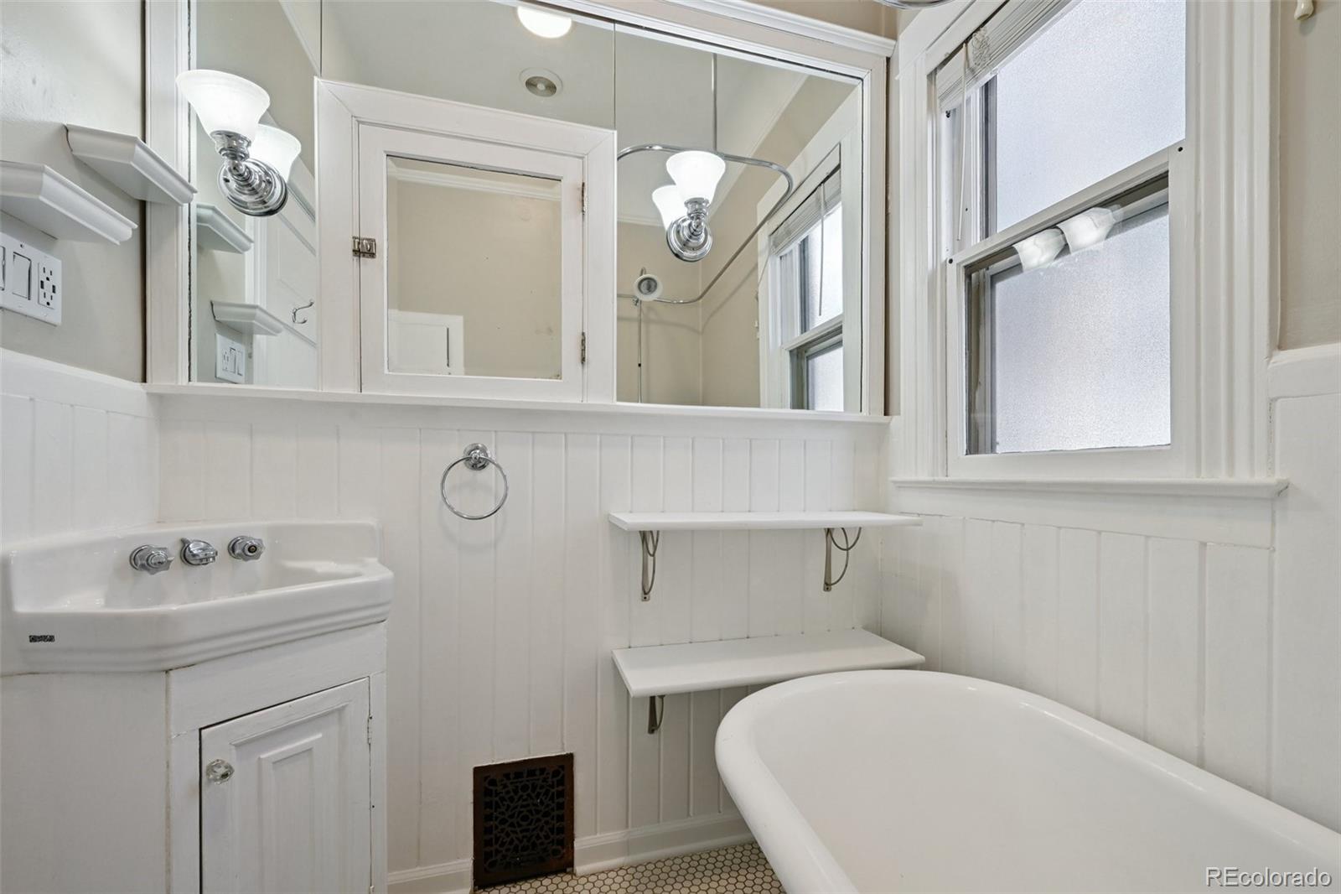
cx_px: 670
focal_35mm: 14
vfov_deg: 81.2
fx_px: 521
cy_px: 447
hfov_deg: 104.3
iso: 400
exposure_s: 1/40
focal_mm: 14
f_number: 10
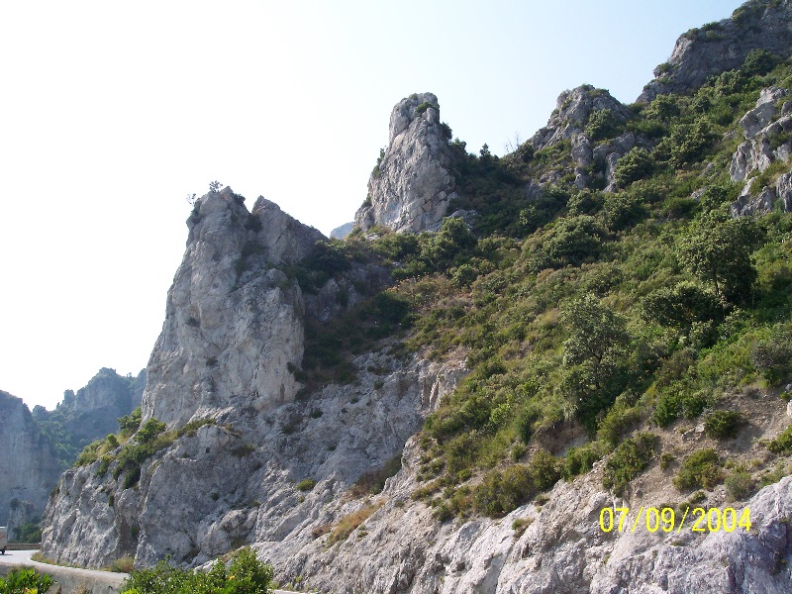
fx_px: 869
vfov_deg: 37.7
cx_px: 396
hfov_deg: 49.0
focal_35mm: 38
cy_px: 297
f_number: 4.8
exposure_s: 1/500
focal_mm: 8
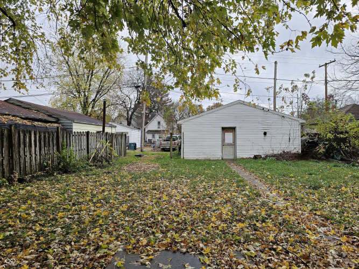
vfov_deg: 58.9
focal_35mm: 23
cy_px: 134
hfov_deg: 73.9
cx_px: 180
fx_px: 238
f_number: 1.7
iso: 16
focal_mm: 6.3
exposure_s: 1/182
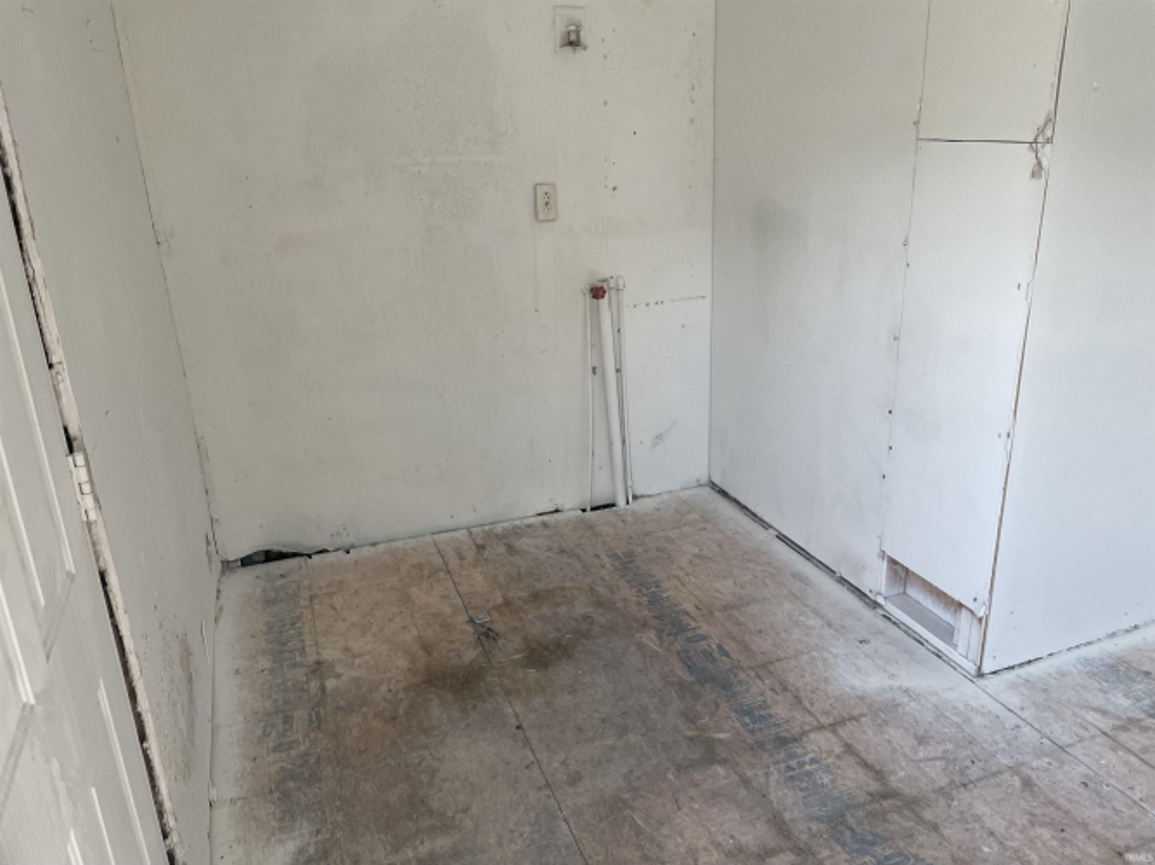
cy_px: 432
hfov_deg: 67.3
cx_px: 578
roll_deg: +1.5
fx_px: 867
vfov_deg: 53.0
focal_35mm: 26
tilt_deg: -15.0
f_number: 1.6
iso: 100
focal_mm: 4.2
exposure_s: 1/121
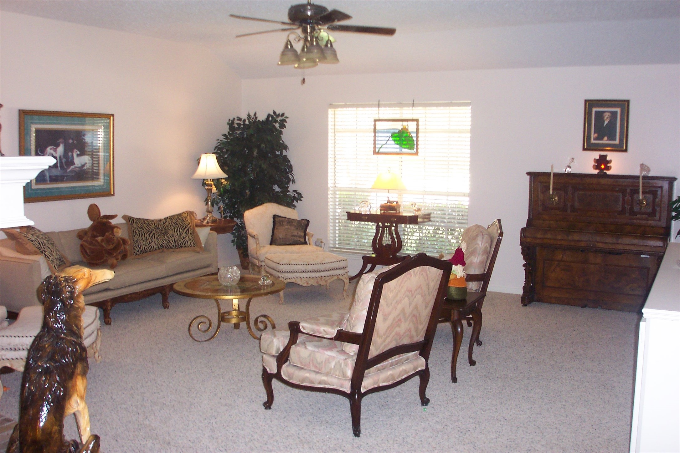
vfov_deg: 37.9
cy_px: 226
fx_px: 661
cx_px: 340
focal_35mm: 35
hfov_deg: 54.4
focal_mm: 7.5
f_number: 2.8
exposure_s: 1/30
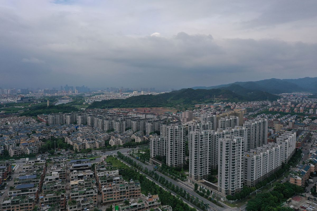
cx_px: 158
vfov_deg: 46.4
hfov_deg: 65.5
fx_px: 247
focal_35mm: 28
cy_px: 106
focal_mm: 10.26
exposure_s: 1/500
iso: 100
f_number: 5.6
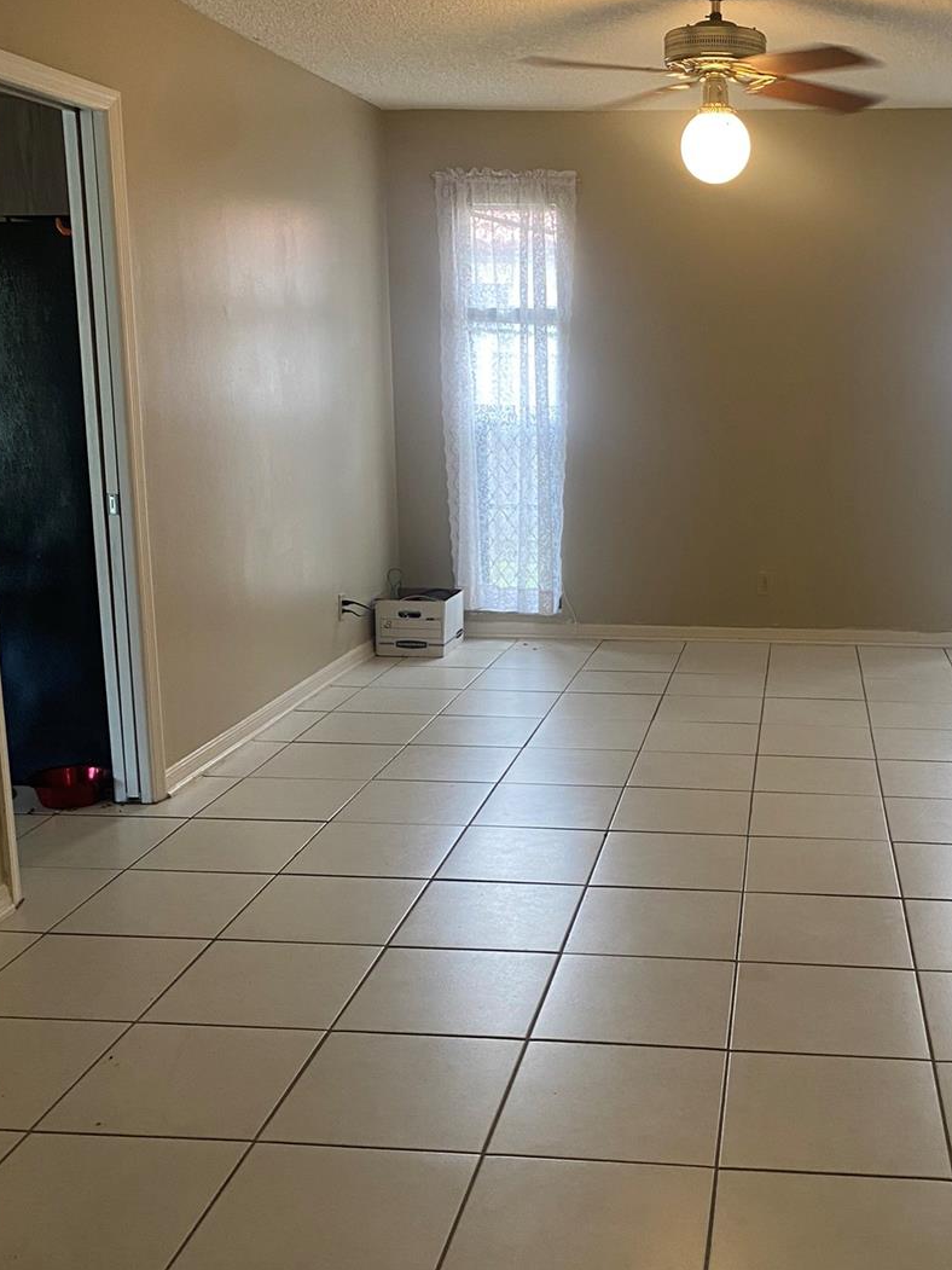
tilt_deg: -11.2
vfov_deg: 49.0
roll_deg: +0.0
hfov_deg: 37.1
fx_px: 1394
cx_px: 680
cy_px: 653
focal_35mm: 38
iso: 100
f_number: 1.8
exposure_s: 1/60
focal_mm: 4.25
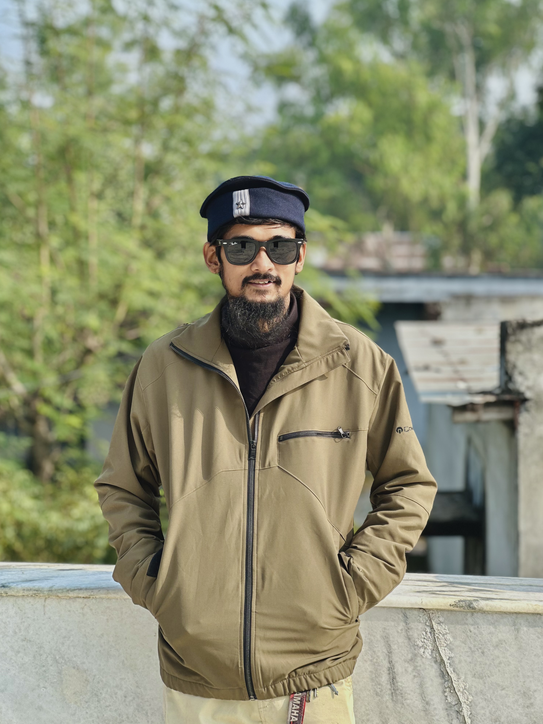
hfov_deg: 18.9
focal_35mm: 78
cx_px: 271
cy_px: 361
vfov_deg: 25.0
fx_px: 1631
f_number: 2.8
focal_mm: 9
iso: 32
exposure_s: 1/196
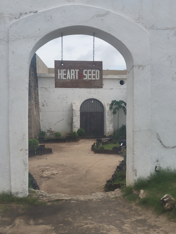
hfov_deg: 29.1
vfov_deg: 38.2
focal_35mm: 50
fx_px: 339
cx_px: 88
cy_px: 117
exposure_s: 1/787
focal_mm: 5.56
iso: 50
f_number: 1.88
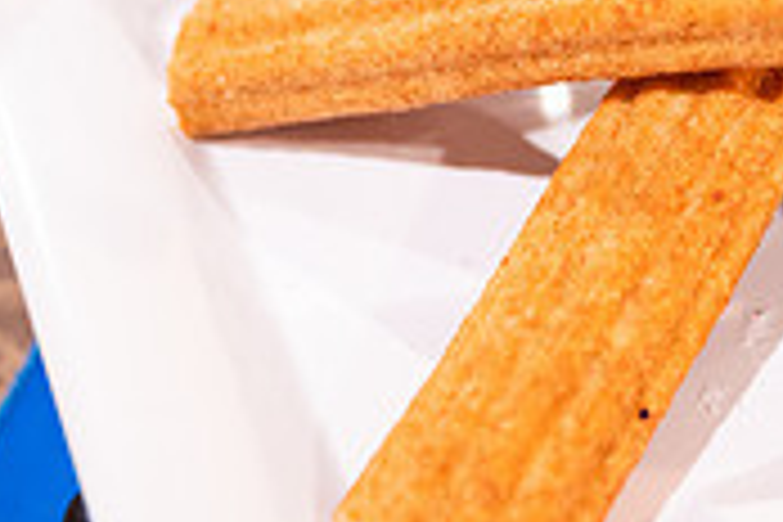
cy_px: -214
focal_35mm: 80
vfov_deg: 15.9
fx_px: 1740
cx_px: 850
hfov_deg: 23.8
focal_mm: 24
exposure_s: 1/200
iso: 1250
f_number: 1.8
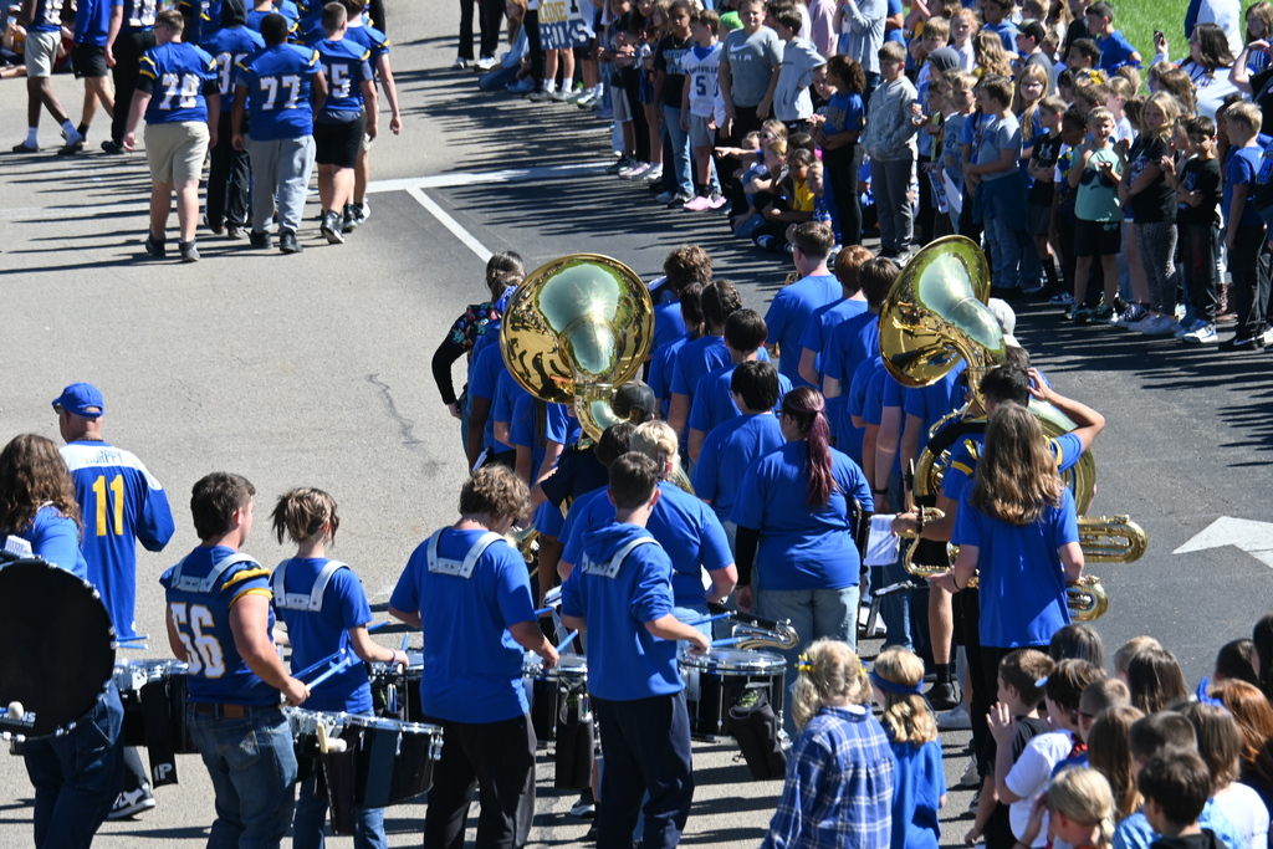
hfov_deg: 7.6
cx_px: 636
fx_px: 9548
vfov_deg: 5.1
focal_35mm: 270
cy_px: 424
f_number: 7.6
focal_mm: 180
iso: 180
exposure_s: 1/320
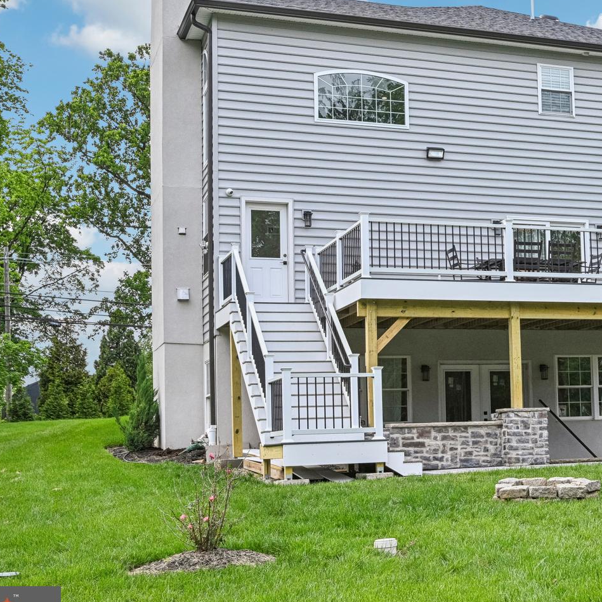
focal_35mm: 55
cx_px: 570
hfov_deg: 29.5
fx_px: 1082
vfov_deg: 30.8
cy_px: 200
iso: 800
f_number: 8
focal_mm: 30
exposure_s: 1/1000
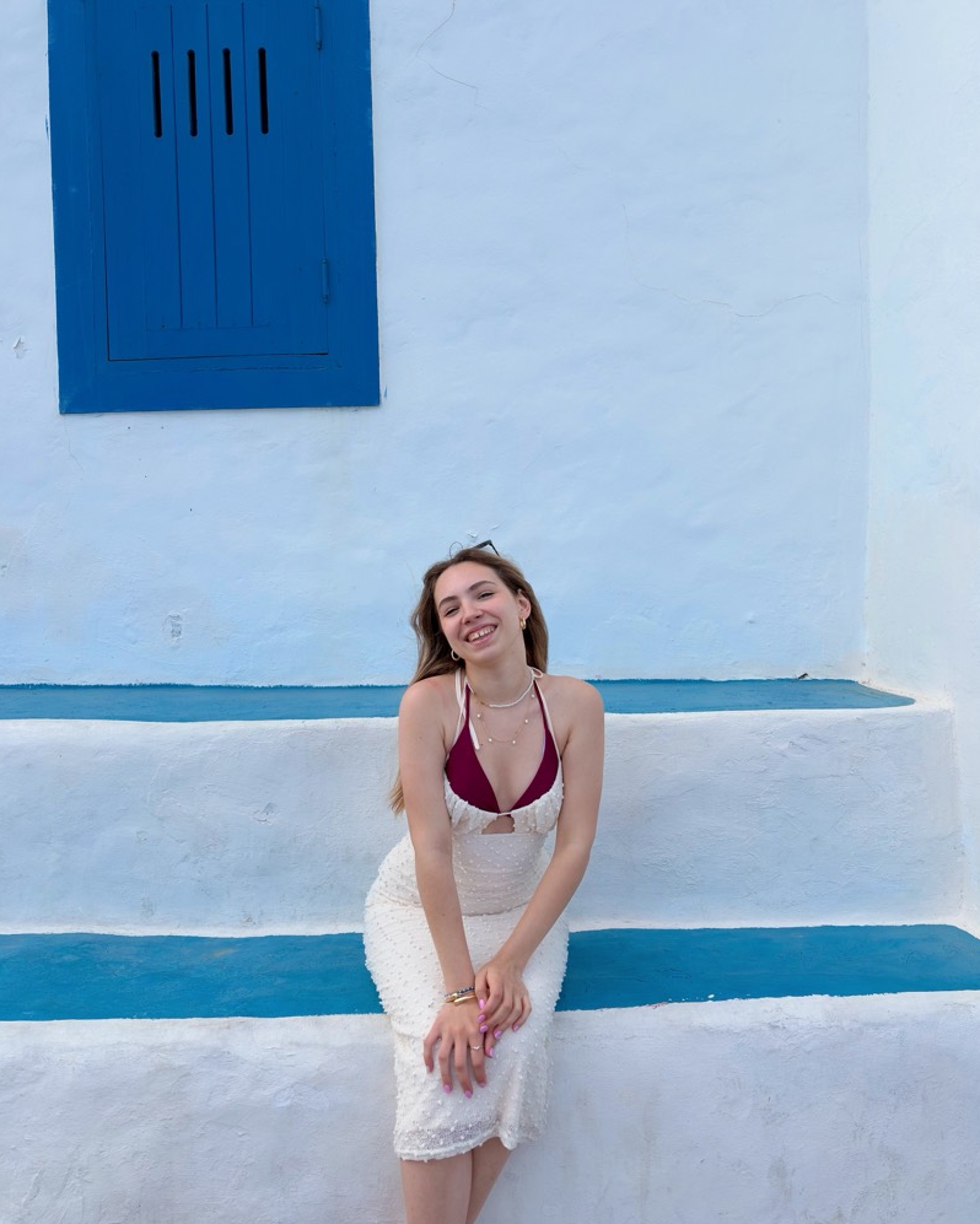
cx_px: 491
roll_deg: +0.5
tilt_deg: +0.5
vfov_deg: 62.1
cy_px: 567
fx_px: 1015
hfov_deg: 51.5
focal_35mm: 28
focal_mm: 5.96
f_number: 1.6
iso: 40
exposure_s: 1/2817
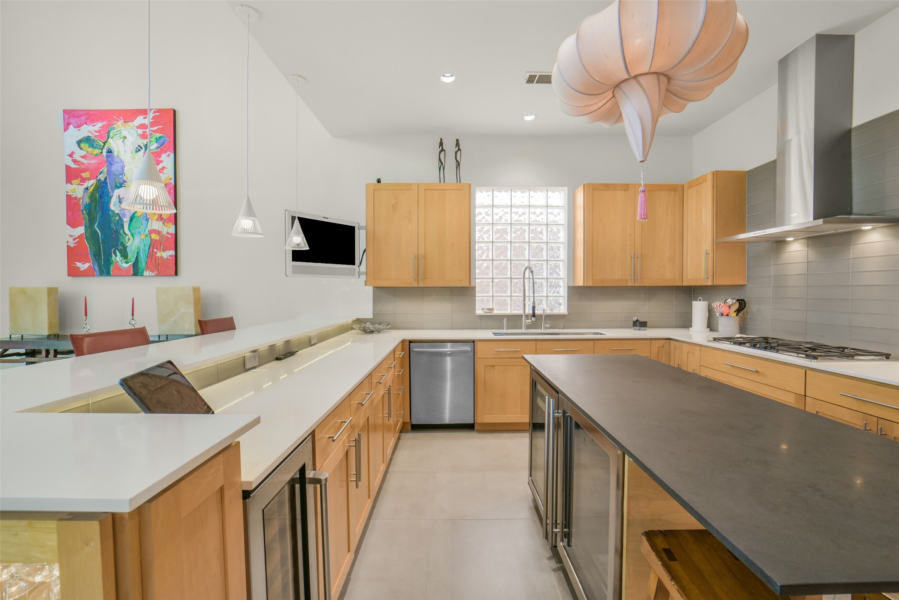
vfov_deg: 81.2
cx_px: 450
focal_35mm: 14
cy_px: 300
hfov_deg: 104.2
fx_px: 350
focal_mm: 14
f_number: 11
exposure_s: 1/20
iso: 500
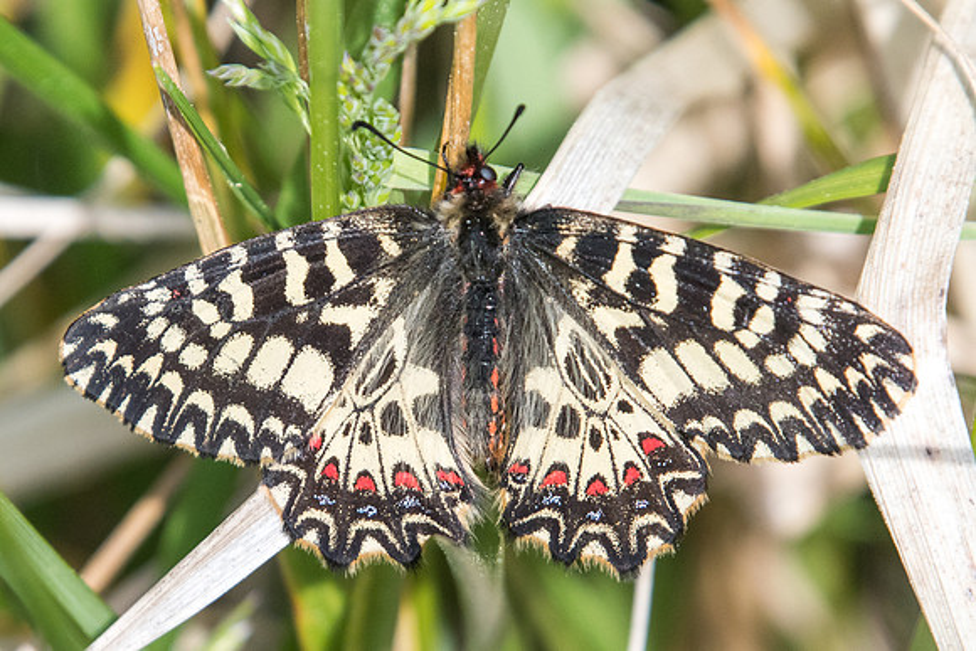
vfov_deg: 1.3
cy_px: 431
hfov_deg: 2.0
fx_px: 28459
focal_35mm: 1050
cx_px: 366
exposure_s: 1/1250
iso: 800
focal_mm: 400
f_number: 8
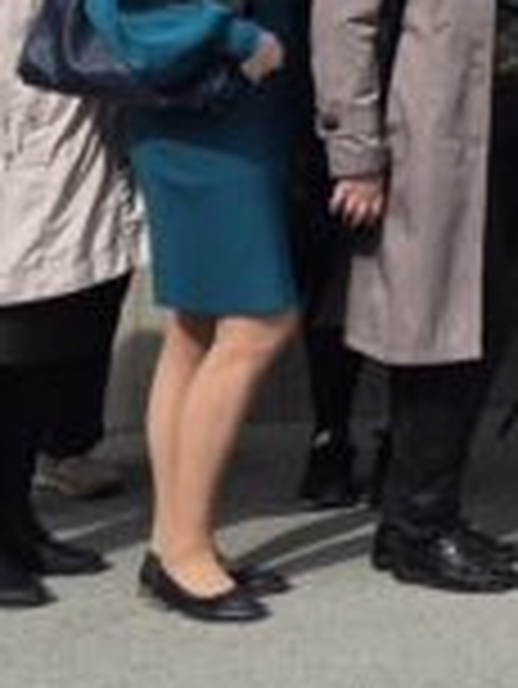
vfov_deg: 12.2
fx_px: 3068
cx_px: 1500
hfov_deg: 8.3
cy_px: -369
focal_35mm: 154
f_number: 1.8
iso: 25
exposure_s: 1/2500
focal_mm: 5.4
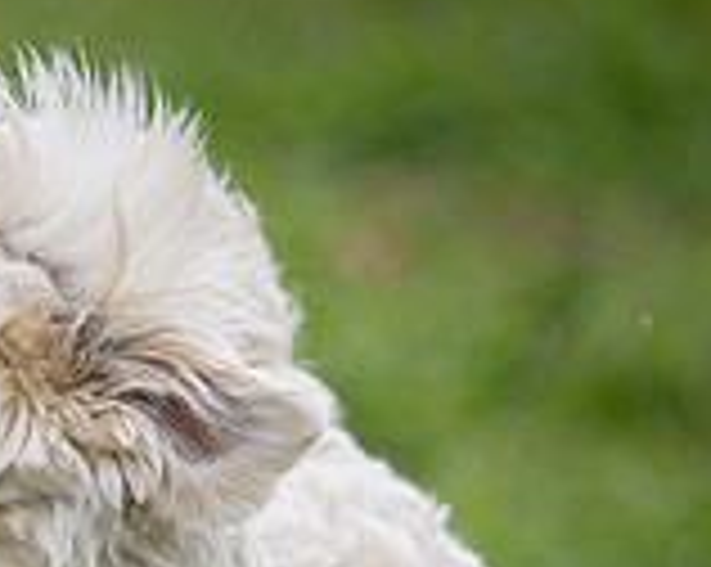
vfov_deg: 2.1
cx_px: -457
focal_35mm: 722
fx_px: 15174
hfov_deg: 2.7
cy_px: 868
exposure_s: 1/2000
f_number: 4
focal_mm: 180
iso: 1250
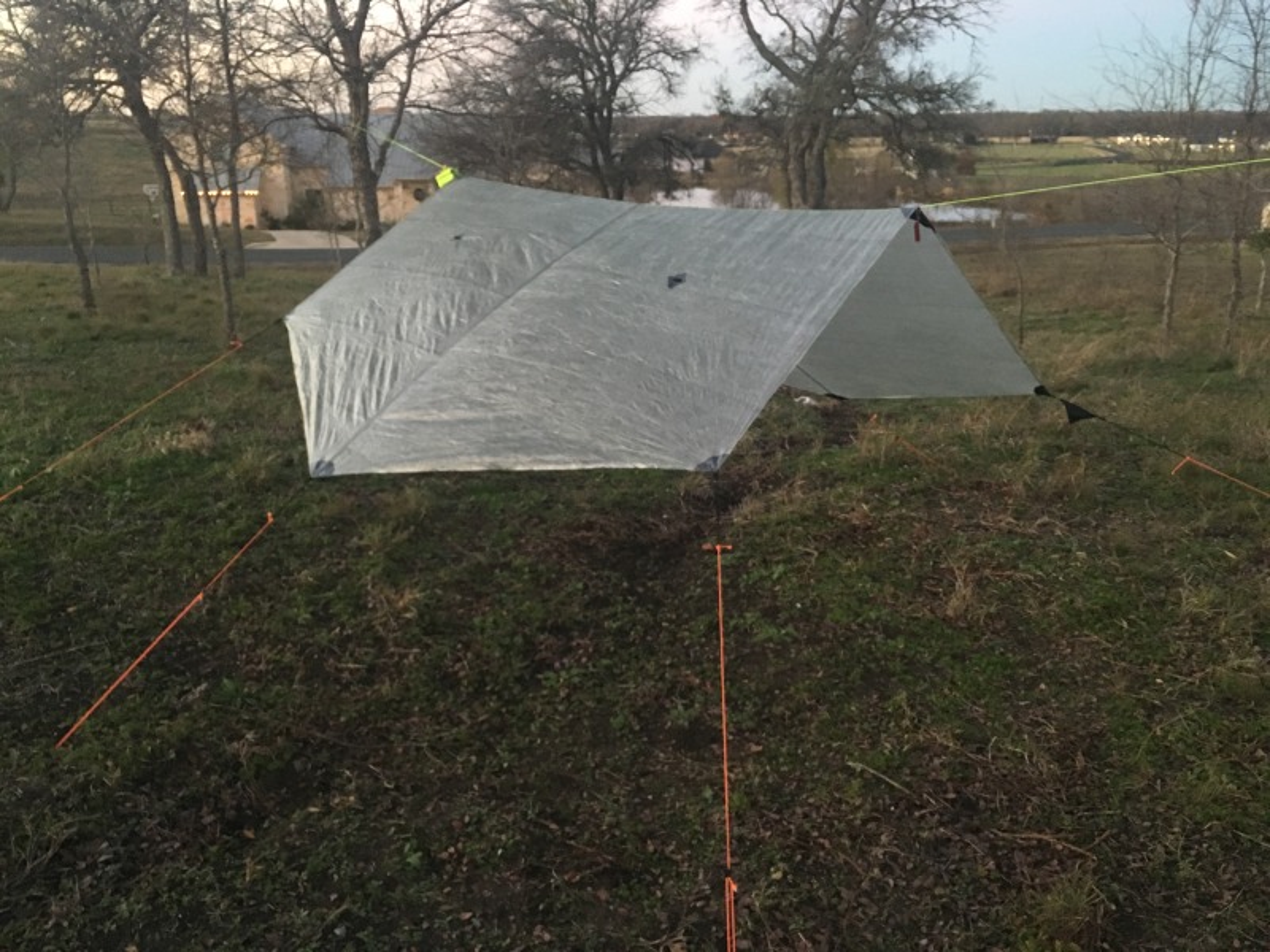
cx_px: 635
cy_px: 476
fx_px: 1064
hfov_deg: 61.7
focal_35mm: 29
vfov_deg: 48.2
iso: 200
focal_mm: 4.15
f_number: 2.2
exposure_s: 1/17
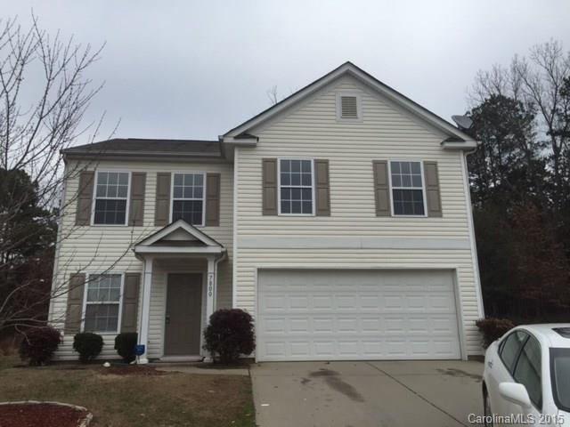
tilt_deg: +14.1
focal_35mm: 29
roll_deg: +1.2
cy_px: 214
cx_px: 285
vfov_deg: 48.2
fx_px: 478
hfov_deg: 61.7
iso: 32
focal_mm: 4.15
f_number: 2.2
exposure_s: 1/1980
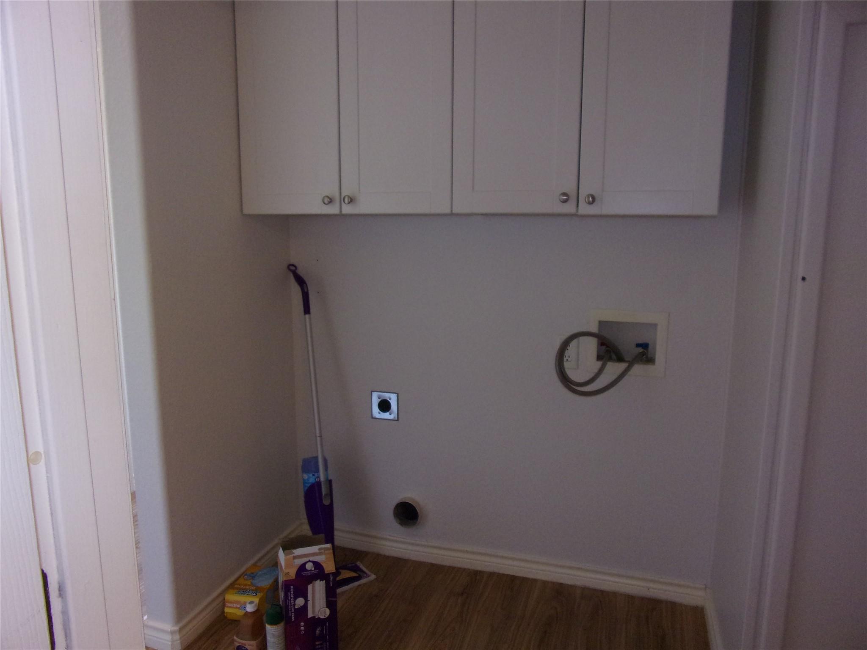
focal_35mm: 24
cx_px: 434
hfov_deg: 71.6
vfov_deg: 56.8
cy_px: 325
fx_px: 601
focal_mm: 4.3
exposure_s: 1/34
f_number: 3.3
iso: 200
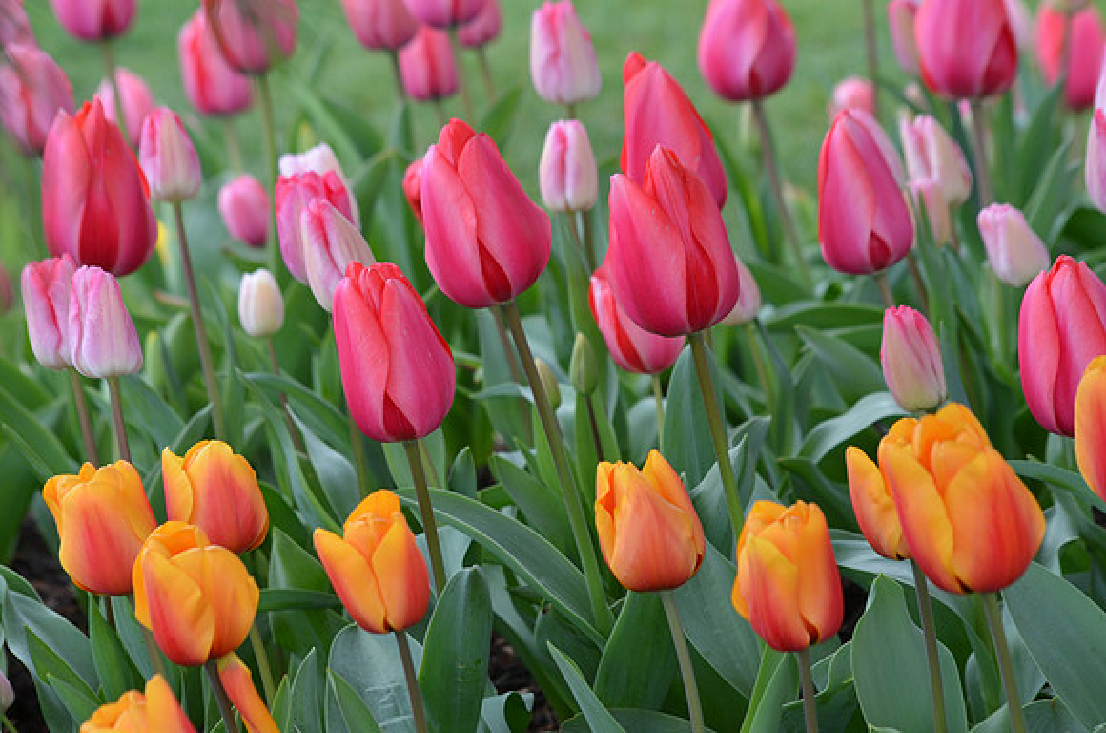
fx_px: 5058
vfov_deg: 8.3
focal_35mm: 165
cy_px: 366
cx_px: 553
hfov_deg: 12.5
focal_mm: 110
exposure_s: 1/125
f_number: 6.3
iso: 400
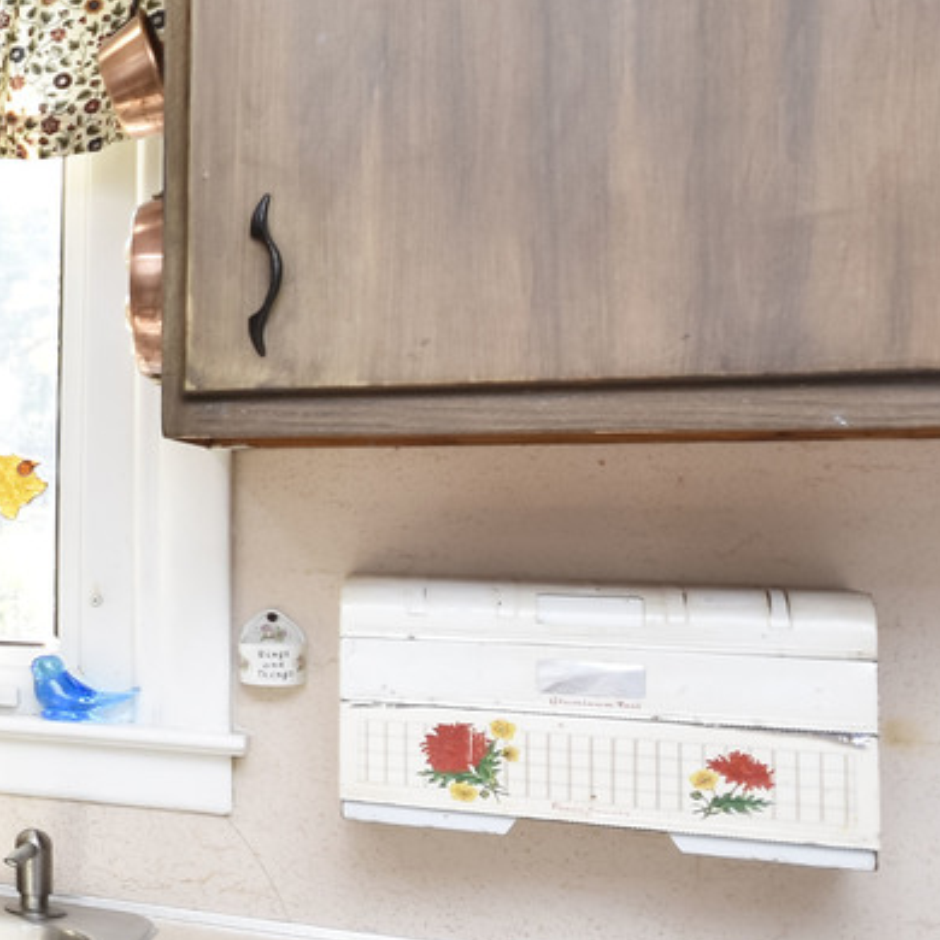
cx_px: -834
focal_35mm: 53
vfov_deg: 32.2
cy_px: 501
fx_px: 1628
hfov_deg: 20.3
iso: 250
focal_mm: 10
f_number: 4
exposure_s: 1/60
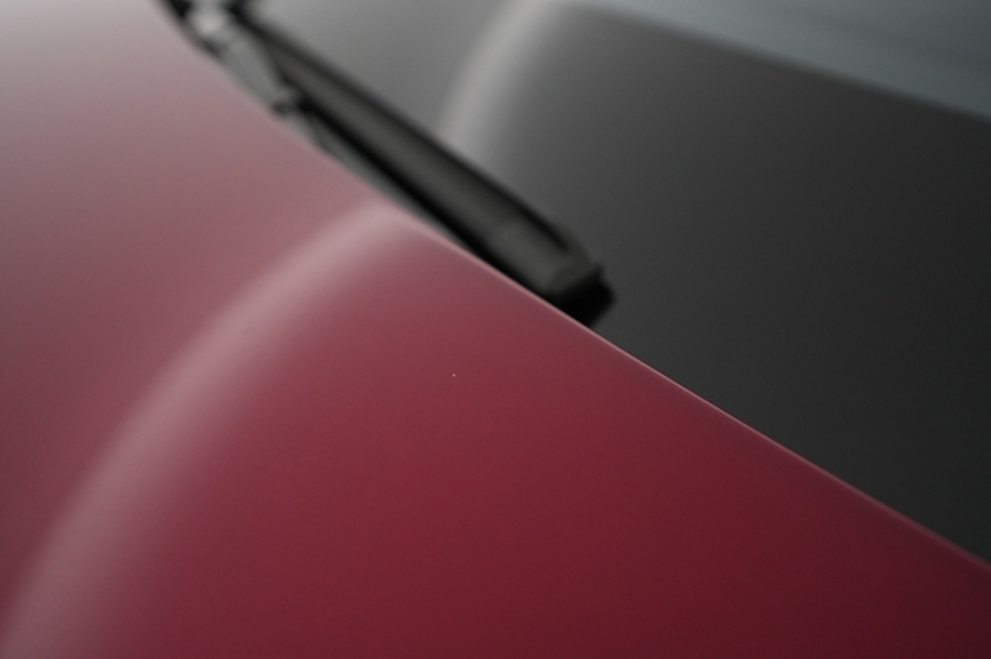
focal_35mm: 28
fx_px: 770
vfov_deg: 46.4
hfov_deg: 65.5
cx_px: 496
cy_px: 330
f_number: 4.5
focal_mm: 28
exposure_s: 1/100
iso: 2500
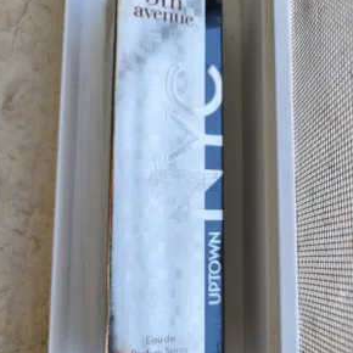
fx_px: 323
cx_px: 175
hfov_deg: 57.3
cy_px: 179
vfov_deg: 57.3
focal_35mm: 28
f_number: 1.7
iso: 50
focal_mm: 5.35
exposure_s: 1/197
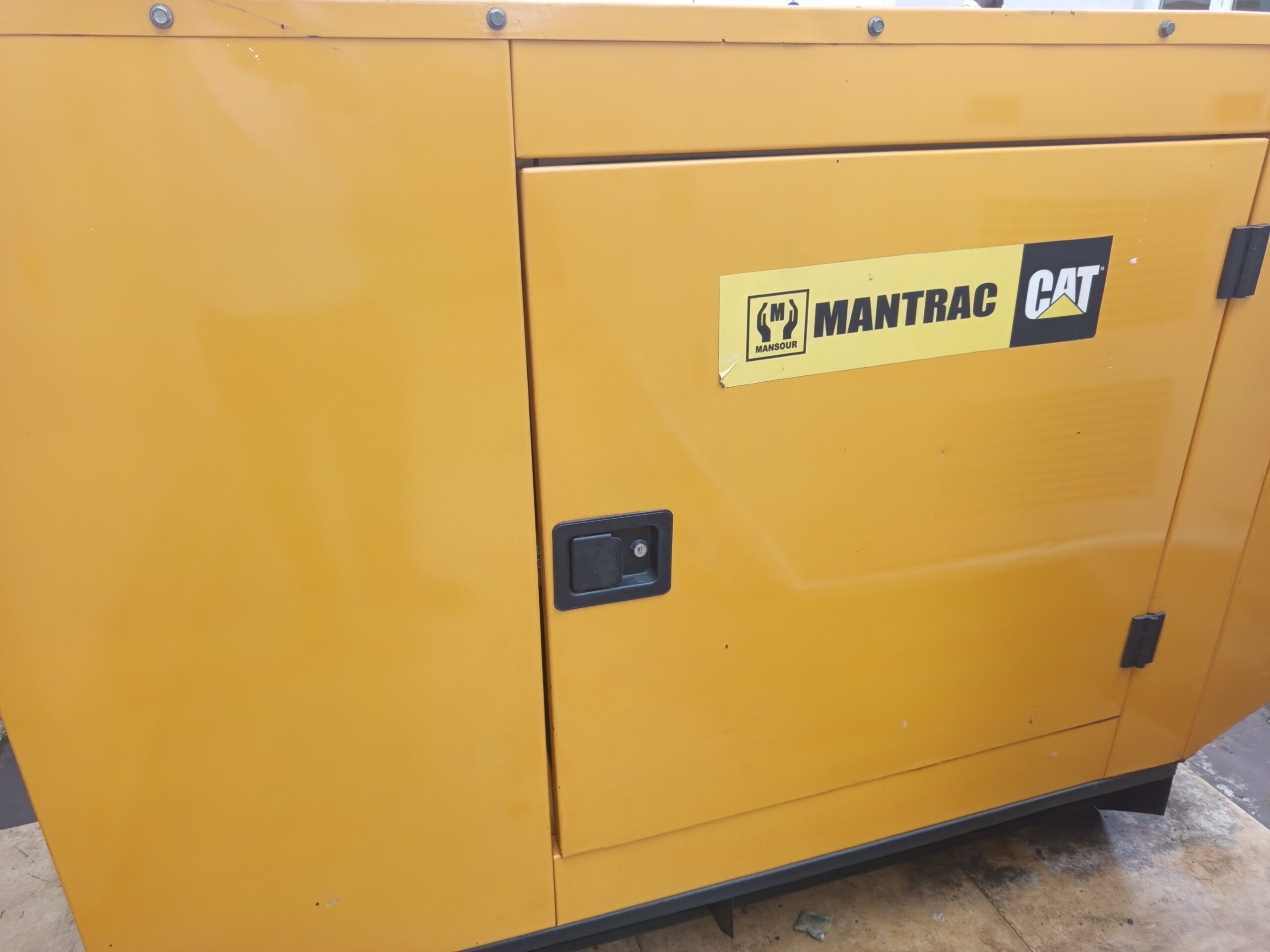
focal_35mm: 24
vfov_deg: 56.8
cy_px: 476
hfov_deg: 71.6
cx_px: 635
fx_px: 881
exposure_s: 1/159
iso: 53
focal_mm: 5.24
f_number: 1.7
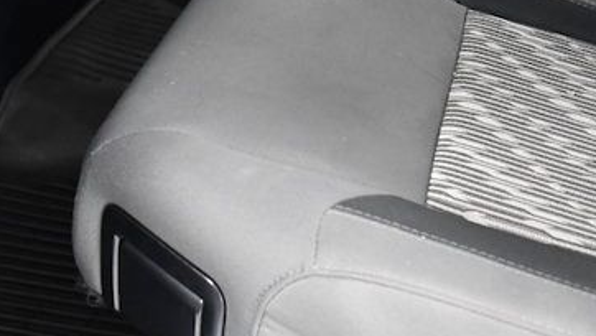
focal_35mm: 80
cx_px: 441
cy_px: -39
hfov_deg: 26.2
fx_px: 1265
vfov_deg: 14.7
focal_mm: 18
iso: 2500
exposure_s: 1/80
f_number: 3.5
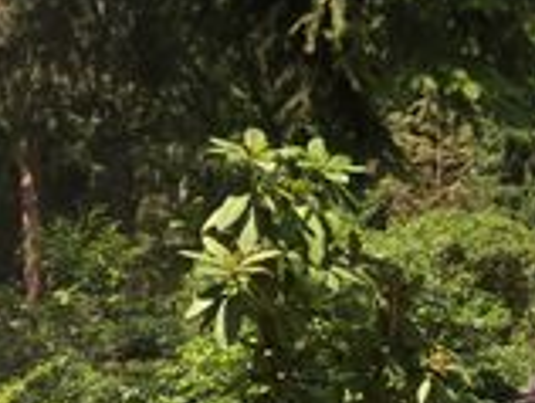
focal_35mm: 110
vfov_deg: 13.4
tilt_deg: +8.0
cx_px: 948
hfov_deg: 15.5
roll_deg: +2.4
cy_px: 68
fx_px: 1703
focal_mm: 4.15
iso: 25
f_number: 2.2
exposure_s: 1/699
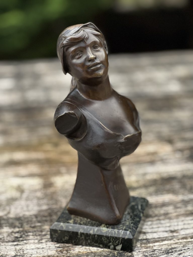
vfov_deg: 25.3
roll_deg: +0.1
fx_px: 572
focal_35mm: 77
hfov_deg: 19.1
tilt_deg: -20.9
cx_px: 96
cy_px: 128
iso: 250
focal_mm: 9
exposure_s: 1/69
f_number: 2.8
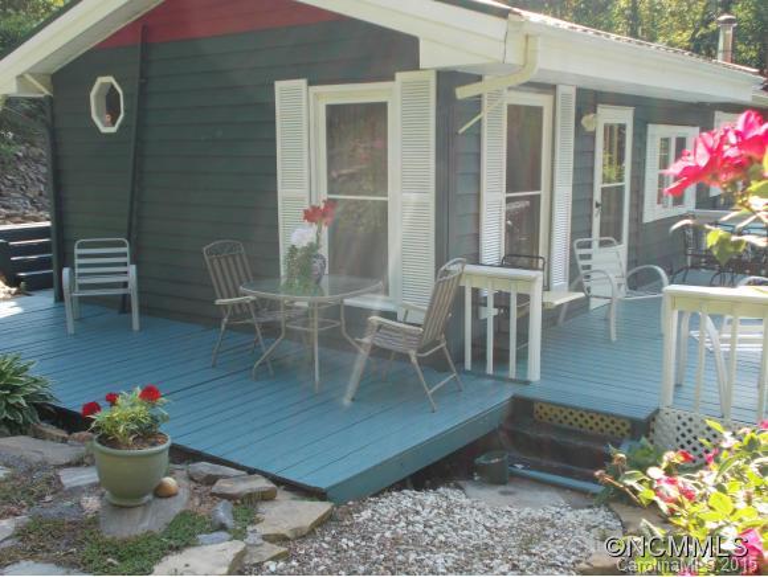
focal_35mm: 39
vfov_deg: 36.9
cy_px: 288
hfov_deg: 47.8
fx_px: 866
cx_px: 384
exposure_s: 1/100
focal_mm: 6.9
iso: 80
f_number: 3.9
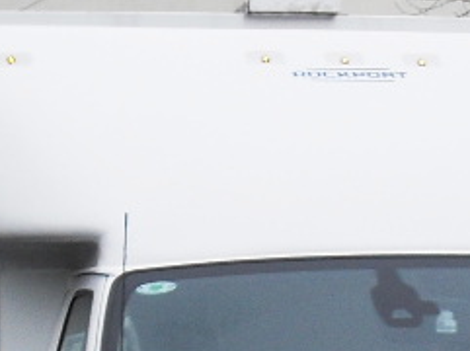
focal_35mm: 149
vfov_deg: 9.7
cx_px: 406
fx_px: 2020
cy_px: 482
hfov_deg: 13.2
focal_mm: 6.3
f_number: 3.2
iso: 100
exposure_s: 1/500
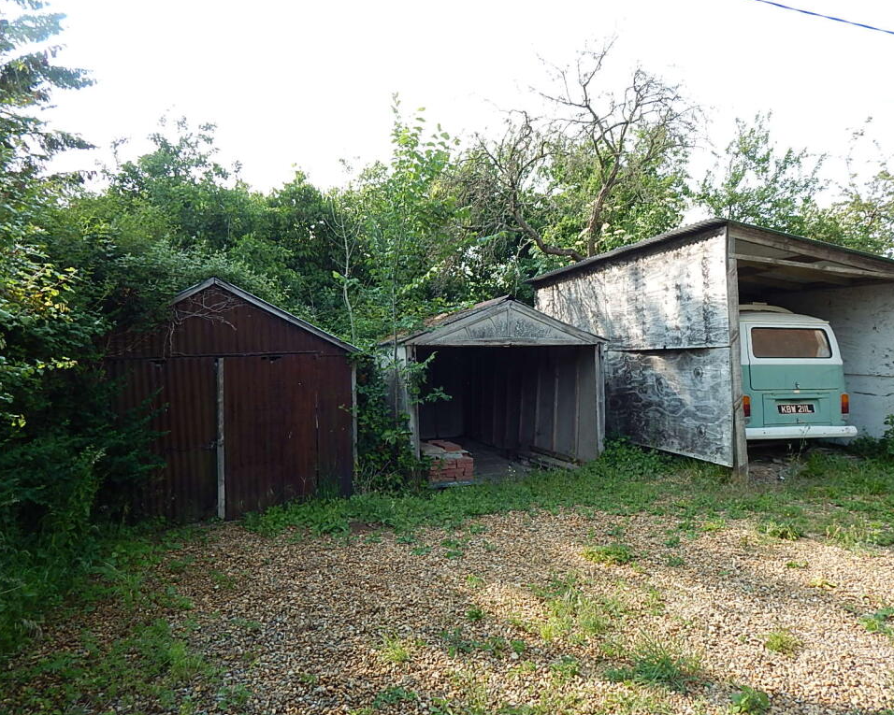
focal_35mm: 23
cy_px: 357
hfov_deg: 72.5
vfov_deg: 60.9
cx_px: 470
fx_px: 609
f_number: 3
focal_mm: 4
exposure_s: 1/400
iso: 125
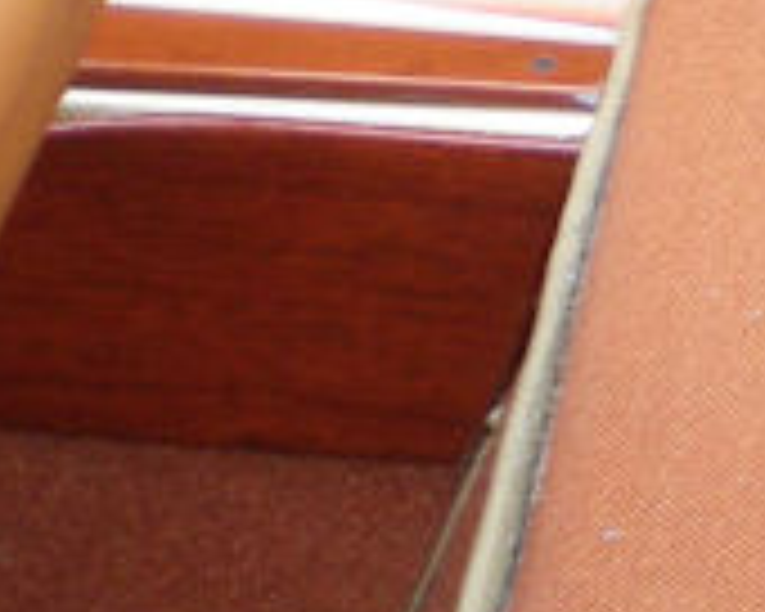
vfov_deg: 8.3
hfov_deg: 9.8
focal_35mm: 186
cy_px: 54
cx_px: 1390
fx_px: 4211
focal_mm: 6.3
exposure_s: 1/100
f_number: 3.1
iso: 64
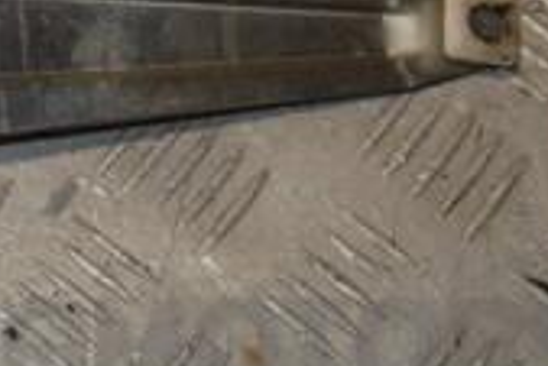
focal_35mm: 170
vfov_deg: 8.0
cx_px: -305
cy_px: -84
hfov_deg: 11.5
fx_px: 2590
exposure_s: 1/200
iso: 800
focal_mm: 32
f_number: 10
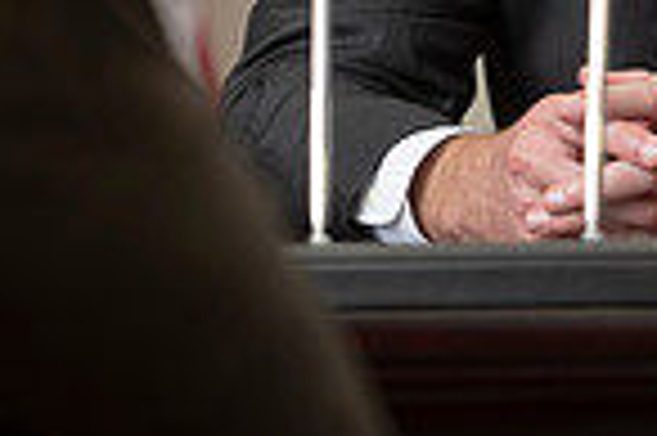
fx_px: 10136
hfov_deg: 3.7
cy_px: -422
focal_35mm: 556
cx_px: 847
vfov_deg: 2.5
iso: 125
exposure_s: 1/125
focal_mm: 130
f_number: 3.5
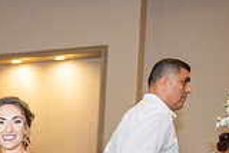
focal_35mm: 87
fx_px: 554
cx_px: -116
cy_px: 238
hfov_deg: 20.1
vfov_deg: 14.5
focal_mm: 24
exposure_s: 1/160
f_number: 2.8
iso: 1600
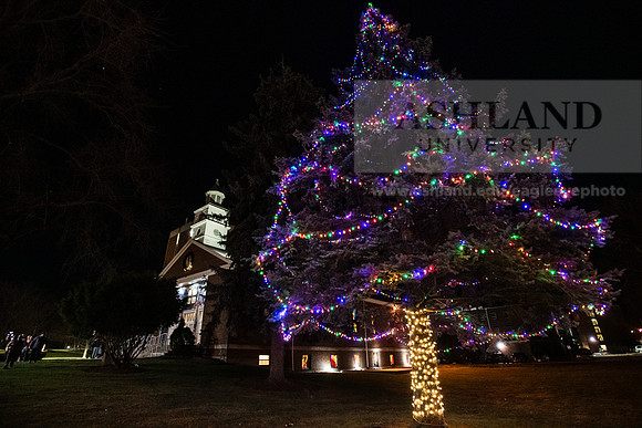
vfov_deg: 70.5
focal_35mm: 17
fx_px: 303
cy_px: 214
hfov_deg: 93.3
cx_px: 321
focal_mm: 17
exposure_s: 1/30
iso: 6400
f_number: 4
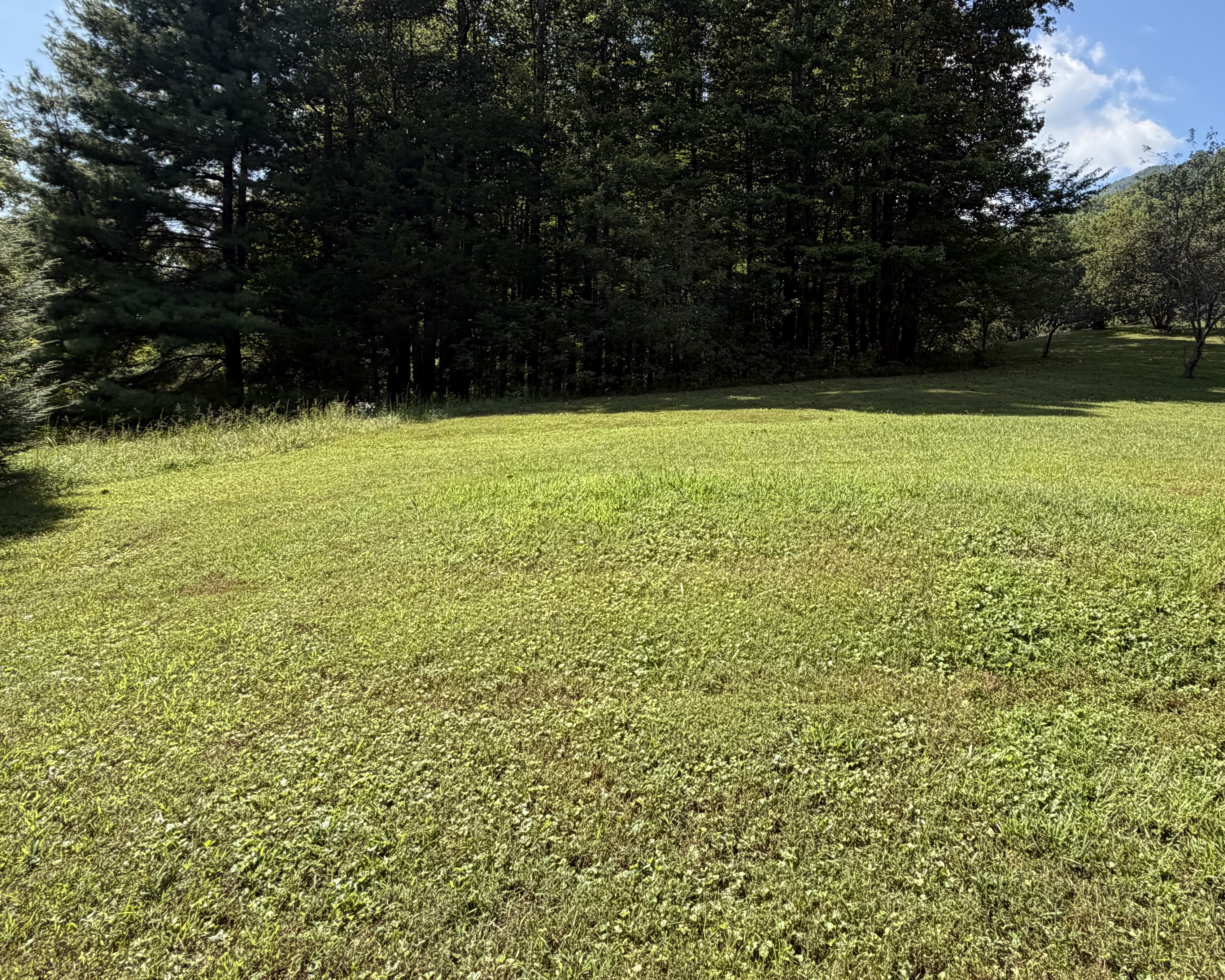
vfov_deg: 60.0
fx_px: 834
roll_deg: -3.4
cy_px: 361
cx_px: 728
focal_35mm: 23
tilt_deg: +3.2
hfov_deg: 71.9
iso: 40
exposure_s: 1/770
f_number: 2.2
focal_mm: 2.22
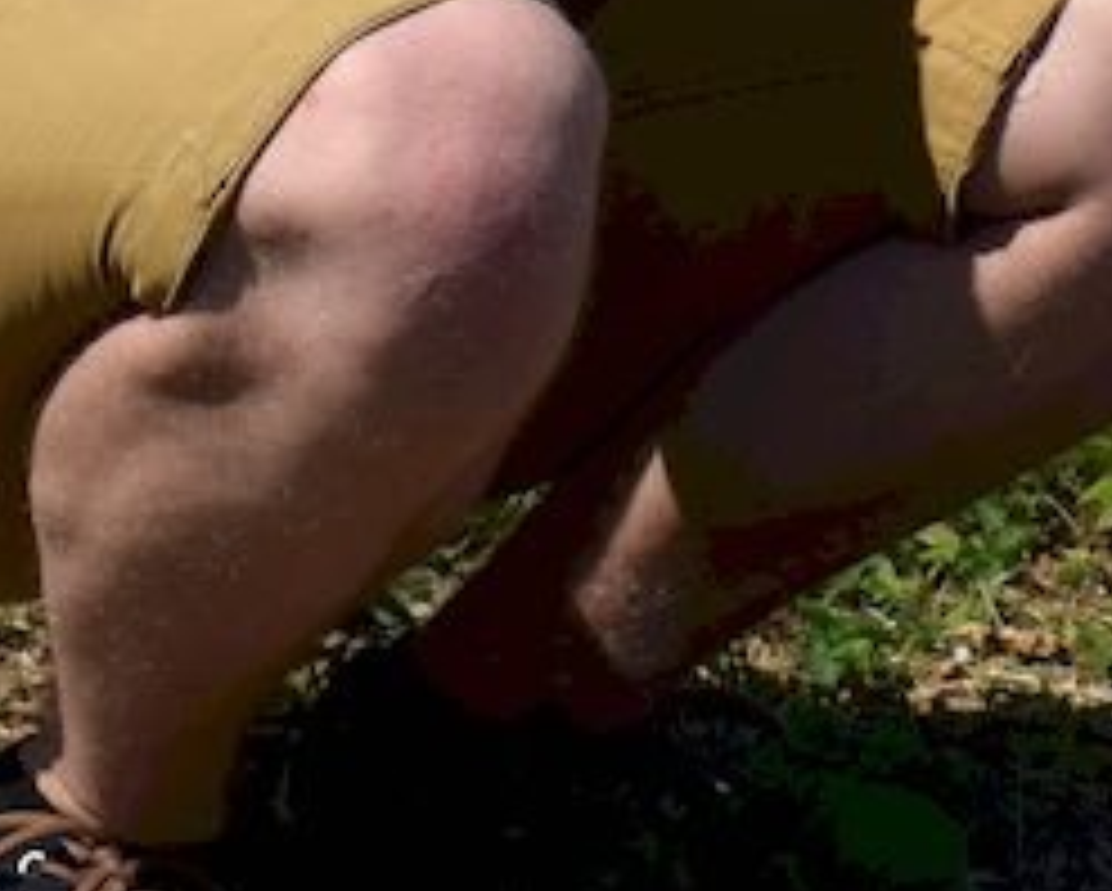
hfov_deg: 15.6
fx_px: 4051
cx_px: 680
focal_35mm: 123
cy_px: -526
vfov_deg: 11.9
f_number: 10
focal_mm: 18
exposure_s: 1/640
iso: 100
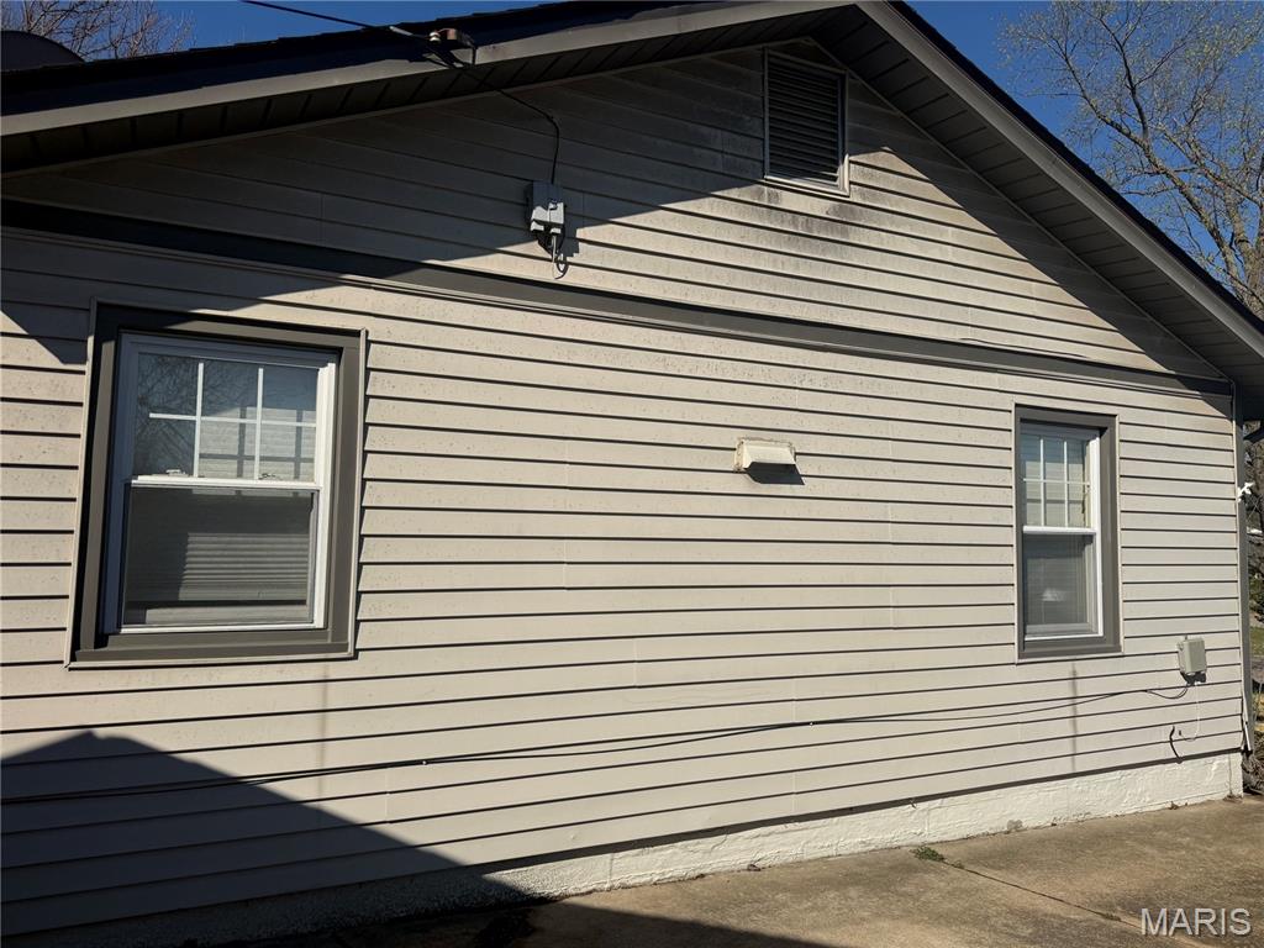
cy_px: 474
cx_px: 632
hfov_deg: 71.6
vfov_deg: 56.8
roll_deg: -0.8
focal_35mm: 24
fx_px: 876
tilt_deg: +6.7
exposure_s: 1/10309
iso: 80
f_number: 1.78
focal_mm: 6.76
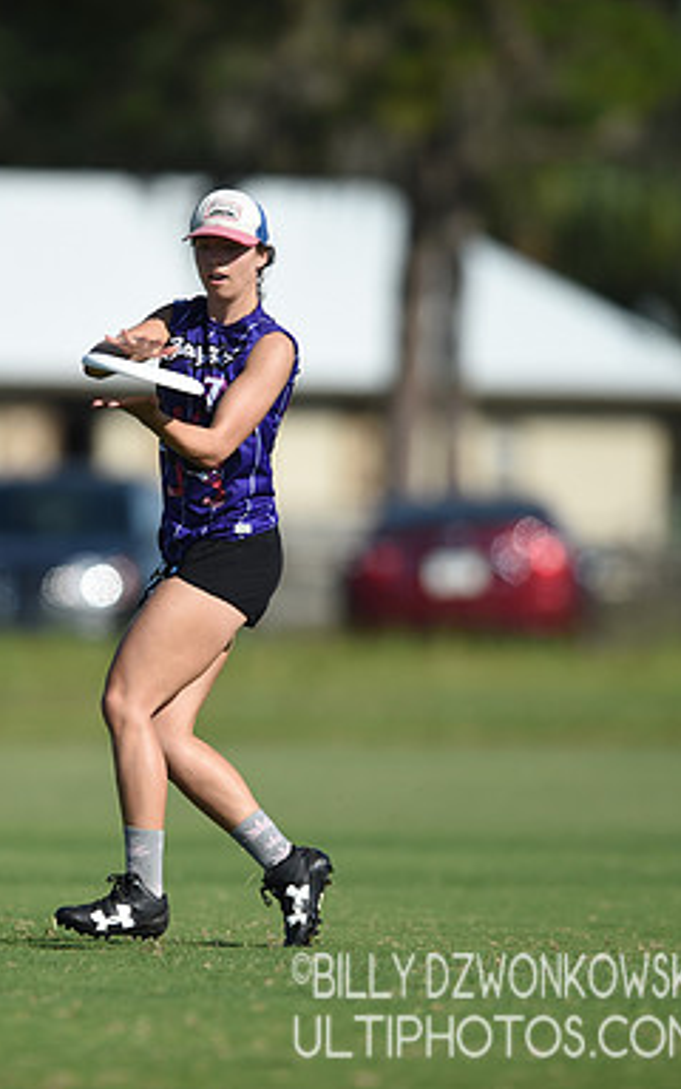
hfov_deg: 2.1
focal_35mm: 616
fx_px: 18292
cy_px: 544
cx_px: 111
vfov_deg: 3.4
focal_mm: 400
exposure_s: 1/2500
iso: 100
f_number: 3.5
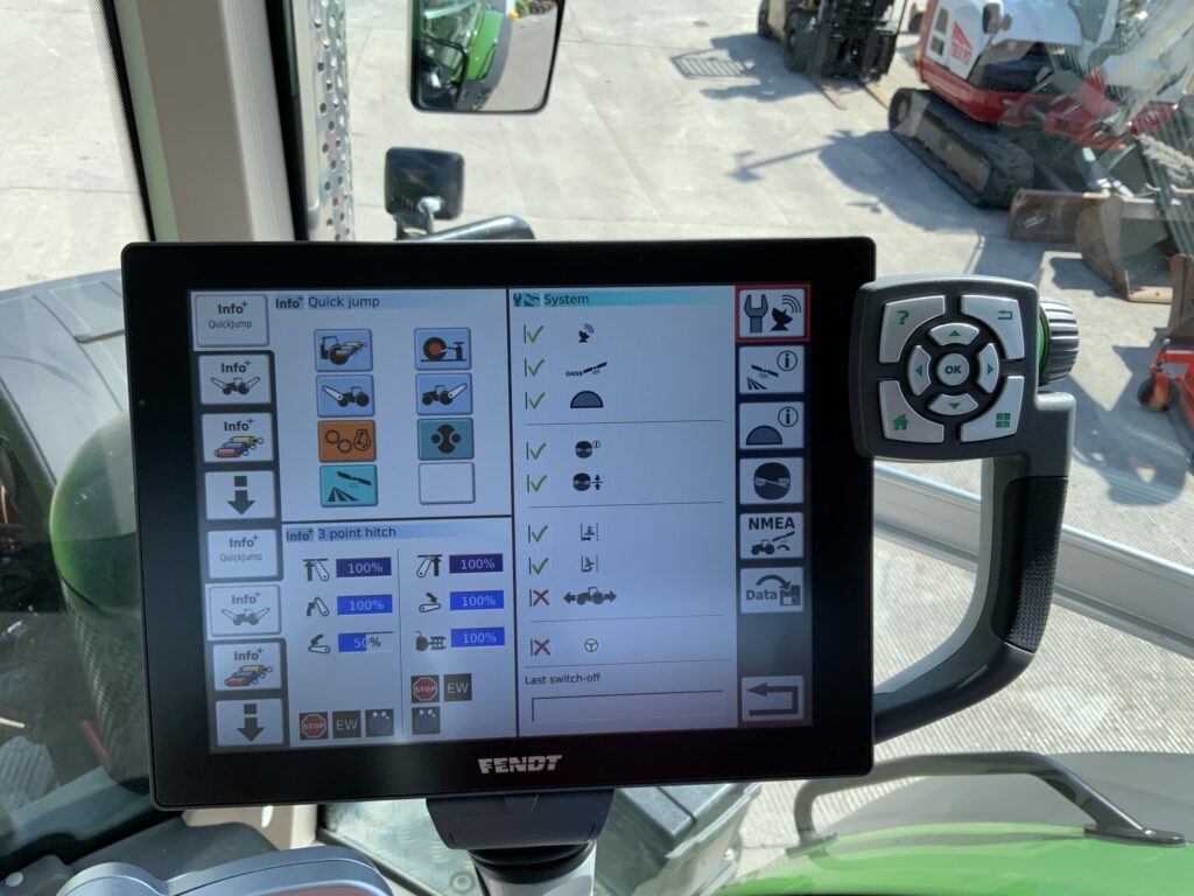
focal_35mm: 29
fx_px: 1000
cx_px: 597
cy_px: 448
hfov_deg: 61.7
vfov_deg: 48.2
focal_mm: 3
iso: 16
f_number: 1.8
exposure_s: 1/473
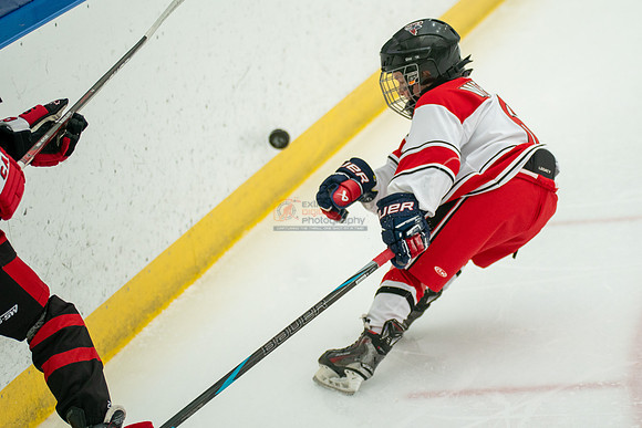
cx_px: 415
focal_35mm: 160
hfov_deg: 12.8
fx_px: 2855
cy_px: 172
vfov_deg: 8.6
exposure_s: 1/2500
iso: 1600
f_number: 3.2
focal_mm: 120
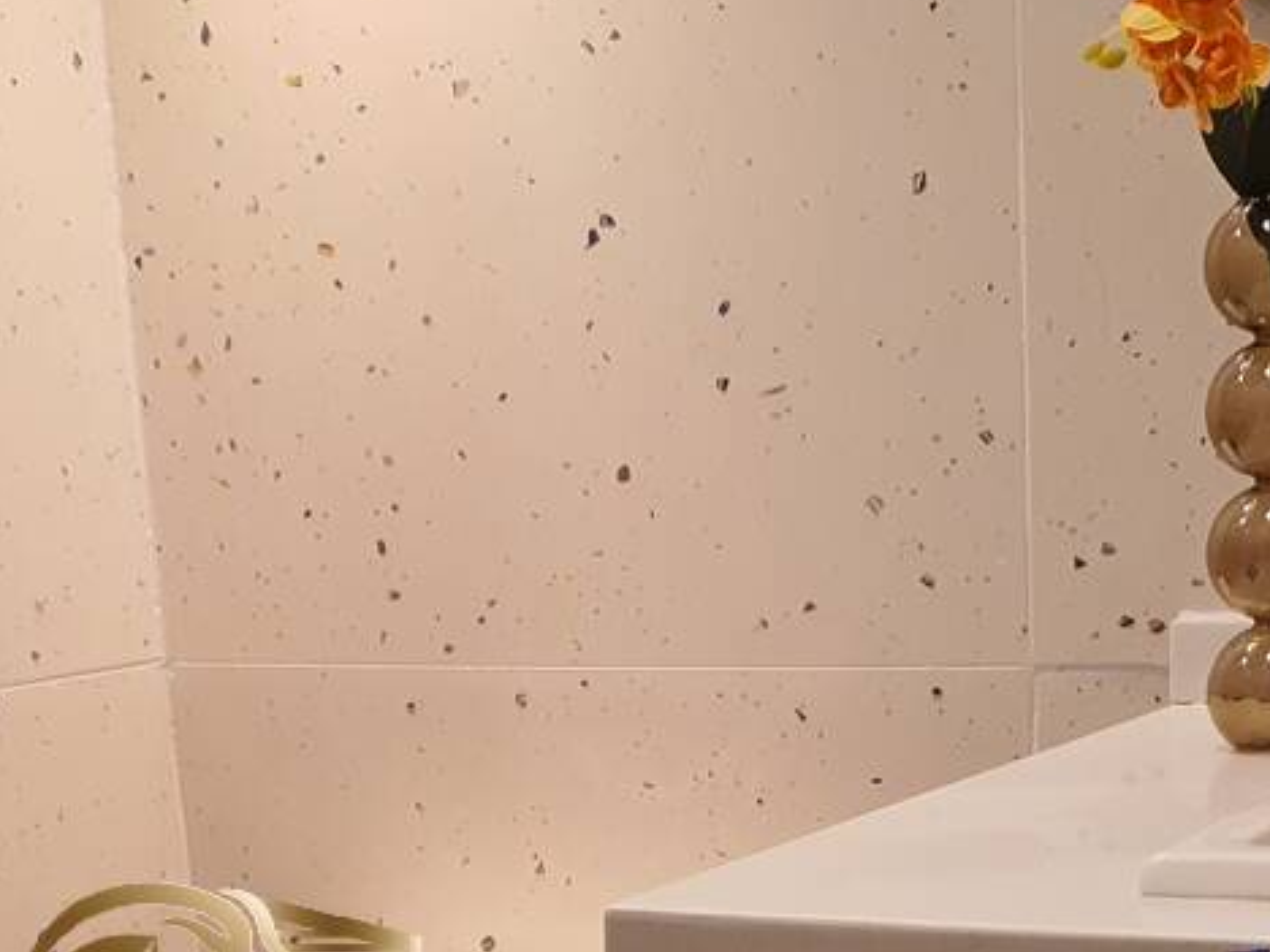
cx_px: 687
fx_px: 2935
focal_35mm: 80
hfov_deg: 24.4
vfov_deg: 17.6
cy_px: 1117
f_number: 1.5
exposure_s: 1/60
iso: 200
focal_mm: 4.3
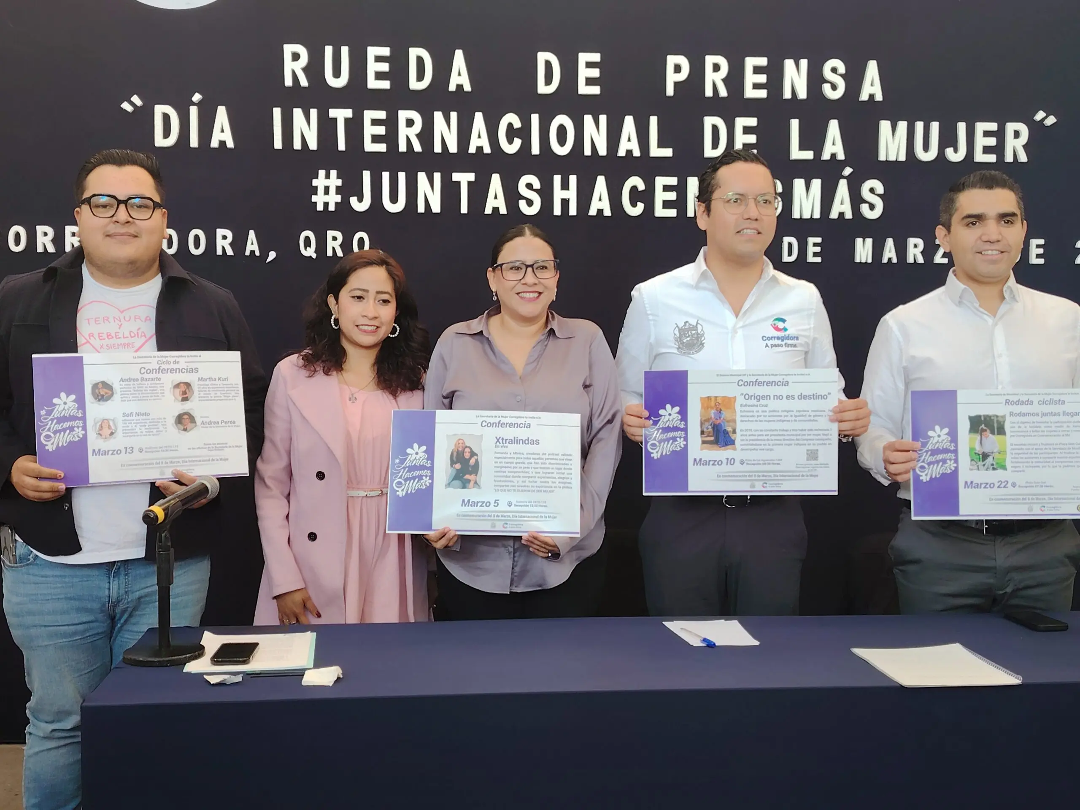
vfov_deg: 35.1
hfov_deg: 45.8
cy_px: 405
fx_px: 1279
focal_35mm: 41
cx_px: 540
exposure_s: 1/100
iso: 278
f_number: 1.75
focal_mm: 5.25
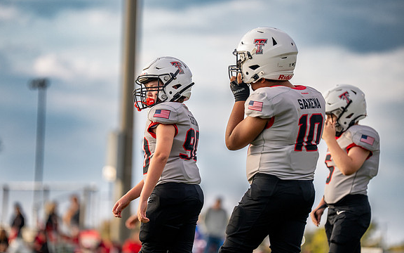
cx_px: 176
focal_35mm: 232
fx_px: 2554
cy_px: 132
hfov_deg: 9.0
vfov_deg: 5.7
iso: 400
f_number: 2.8
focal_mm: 200
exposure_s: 1/1600
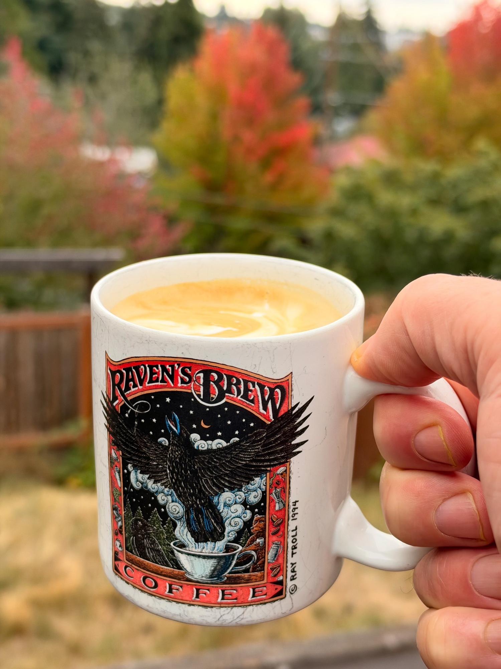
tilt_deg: -16.1
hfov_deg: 30.3
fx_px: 926
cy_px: 334
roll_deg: -2.6
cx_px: 250
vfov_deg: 39.7
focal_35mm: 48
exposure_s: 1/296
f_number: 1.8
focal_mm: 6.93
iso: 64
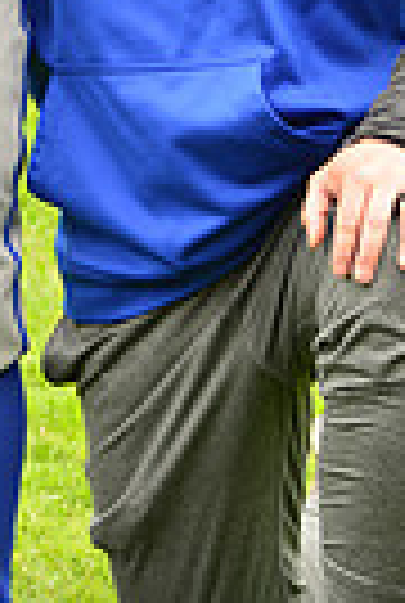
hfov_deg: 2.8
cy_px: -382
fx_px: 8410
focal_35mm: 501
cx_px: 191
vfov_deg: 4.1
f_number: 5
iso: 160
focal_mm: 116
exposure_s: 1/250
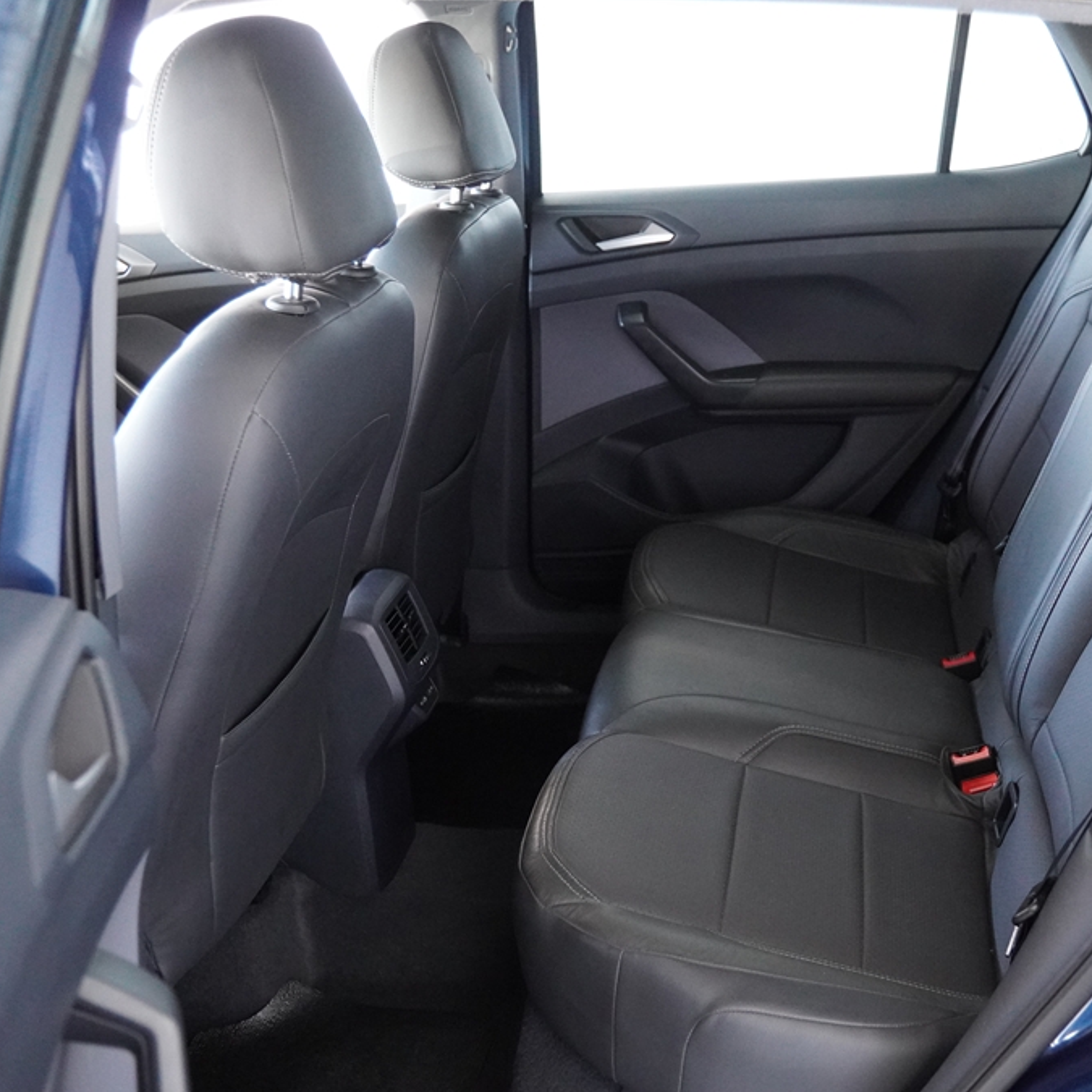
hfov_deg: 40.7
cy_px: 551
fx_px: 1451
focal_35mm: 41
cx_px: 726
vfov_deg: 41.3
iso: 4000
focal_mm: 21
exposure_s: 1/160
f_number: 2.8
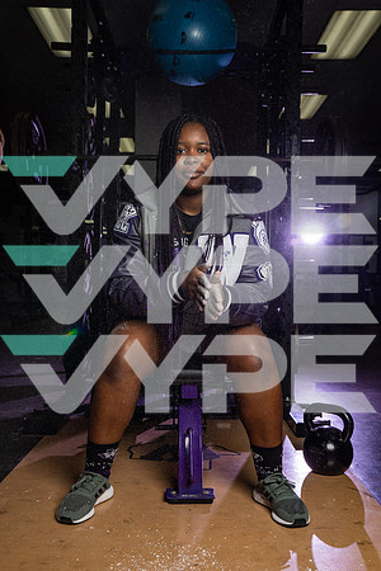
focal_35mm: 35
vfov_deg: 54.4
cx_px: 190
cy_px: 286
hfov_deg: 37.9
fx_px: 556
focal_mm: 35
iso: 250
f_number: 7.1
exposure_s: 1/250
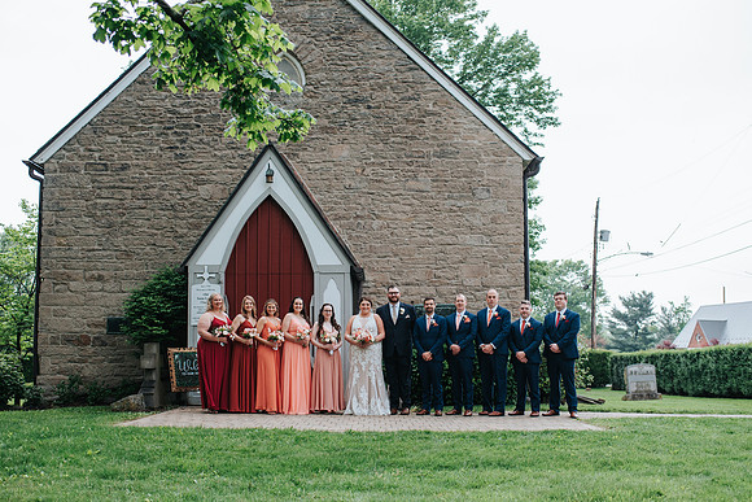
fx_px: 848
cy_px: 287
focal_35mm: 41
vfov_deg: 32.9
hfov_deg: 47.8
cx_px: 376
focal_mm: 35
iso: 450
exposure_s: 1/1250
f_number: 3.2
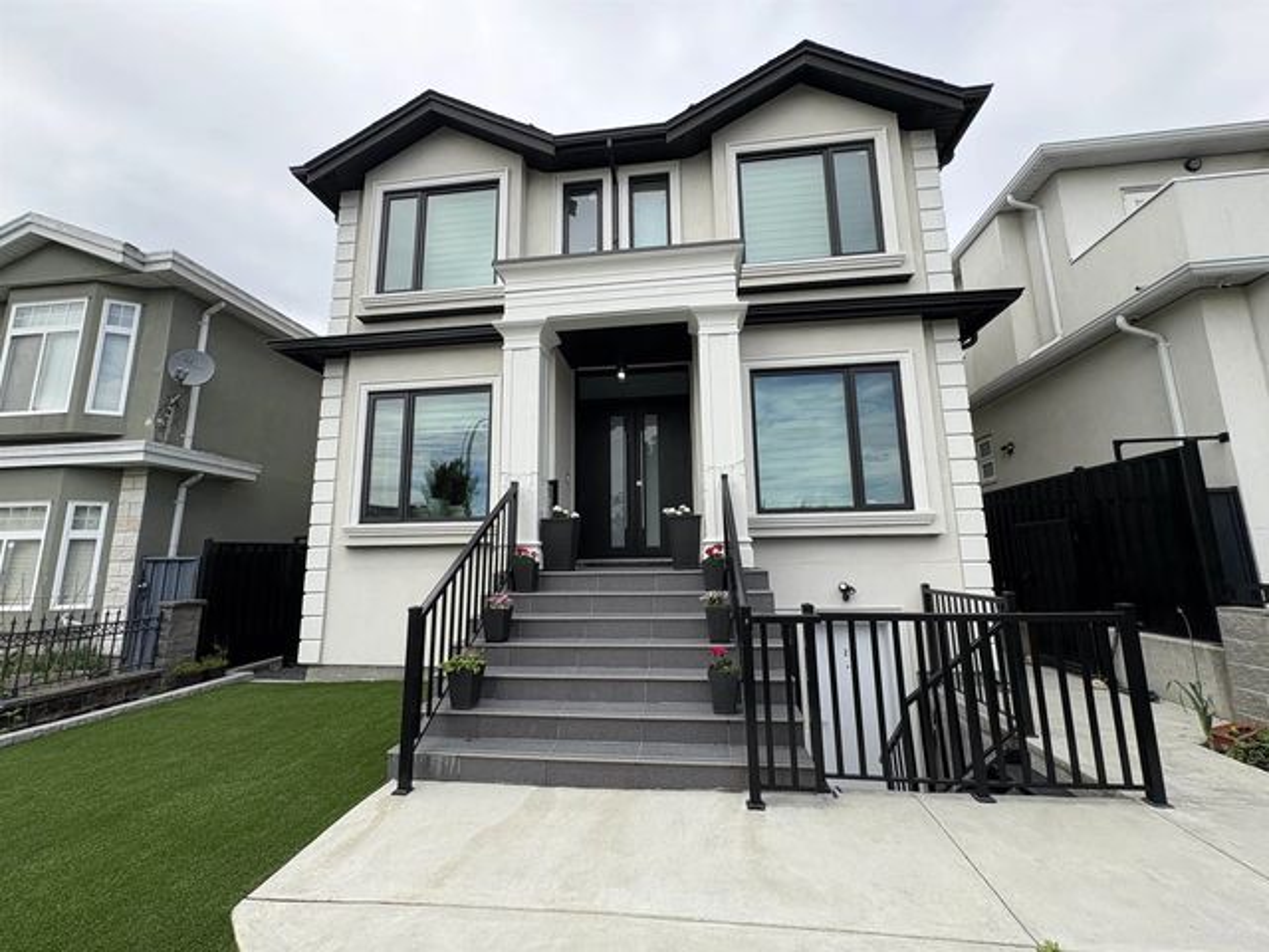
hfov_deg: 102.1
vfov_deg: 85.7
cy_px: 476
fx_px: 513
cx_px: 634
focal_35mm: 14
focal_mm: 2.22
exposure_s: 1/899
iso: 40
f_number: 2.2
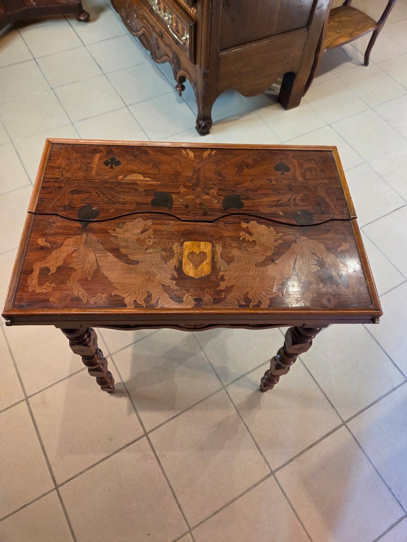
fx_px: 361
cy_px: 271
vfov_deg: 73.9
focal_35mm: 23
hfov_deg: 58.9
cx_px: 204
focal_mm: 5.4
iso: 400
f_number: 1.8
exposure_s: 1/100
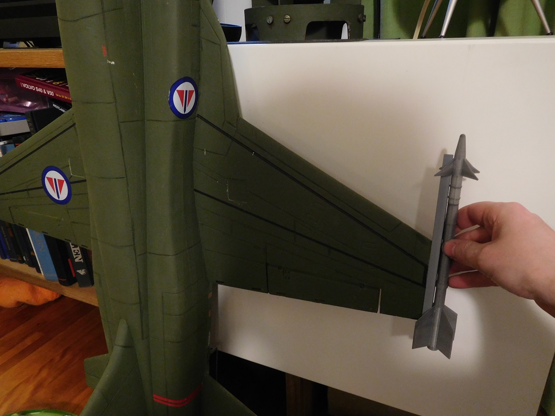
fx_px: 401
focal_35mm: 25
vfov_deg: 54.9
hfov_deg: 69.4
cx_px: 278
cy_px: 208
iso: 400
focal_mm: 4.5
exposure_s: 1/13
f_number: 3.4
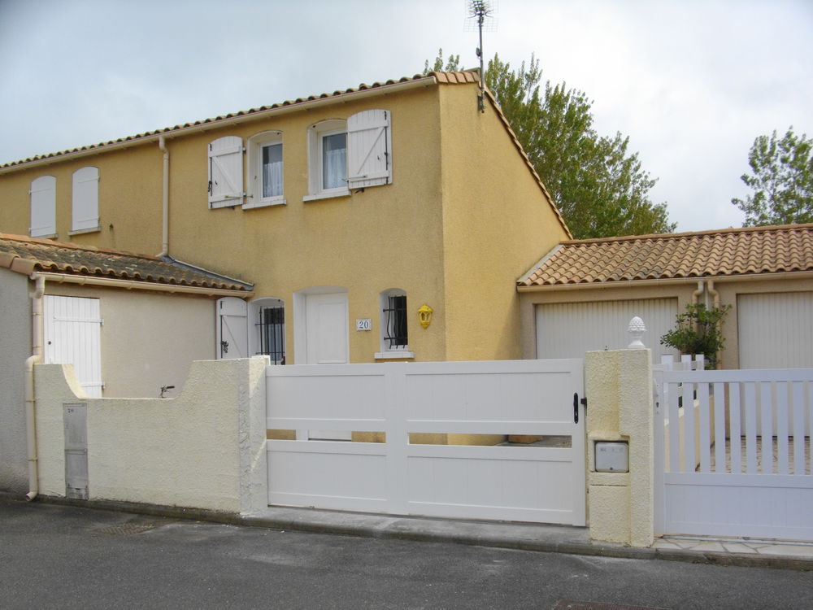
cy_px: 305
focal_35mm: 32
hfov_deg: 56.8
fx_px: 752
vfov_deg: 44.2
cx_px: 406
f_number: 5.5
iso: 100
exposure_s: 1/250
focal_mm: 5.7
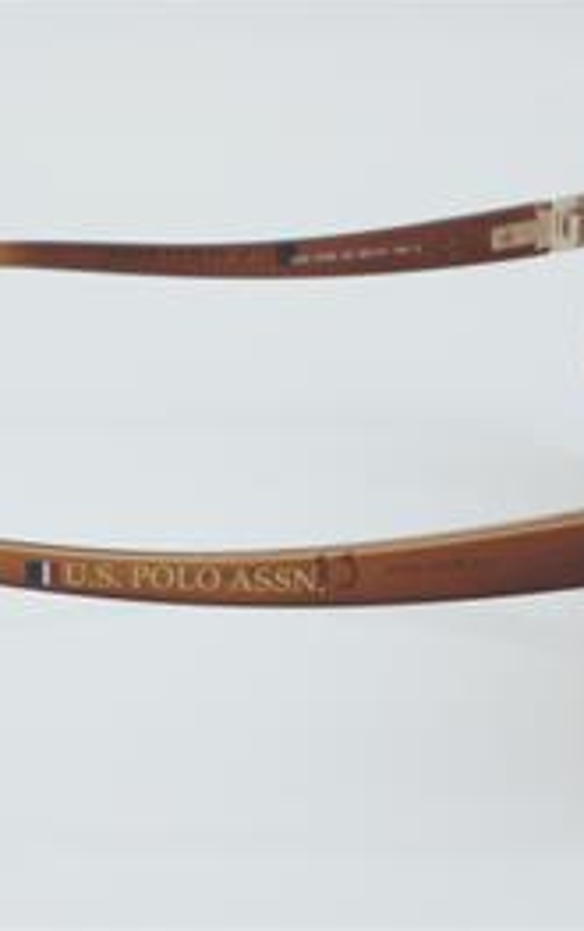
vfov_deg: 18.0
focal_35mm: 116
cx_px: 138
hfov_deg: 11.3
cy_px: 464
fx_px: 2946
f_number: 32
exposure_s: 1/3
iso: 100
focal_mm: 50
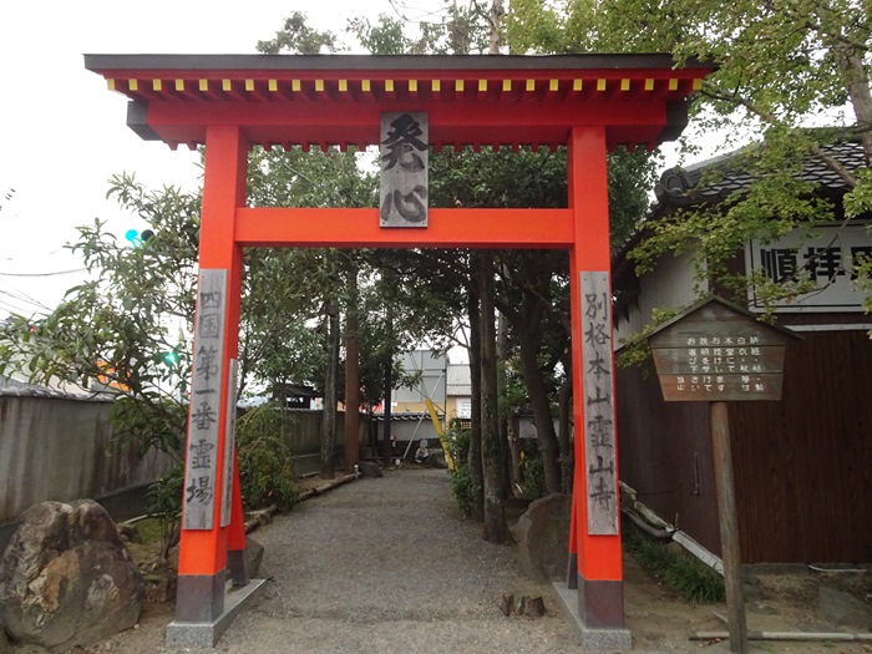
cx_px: 436
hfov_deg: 71.6
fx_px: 605
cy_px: 327
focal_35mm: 24
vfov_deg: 56.8
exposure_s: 1/30
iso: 500
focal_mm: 4.1
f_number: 3.5
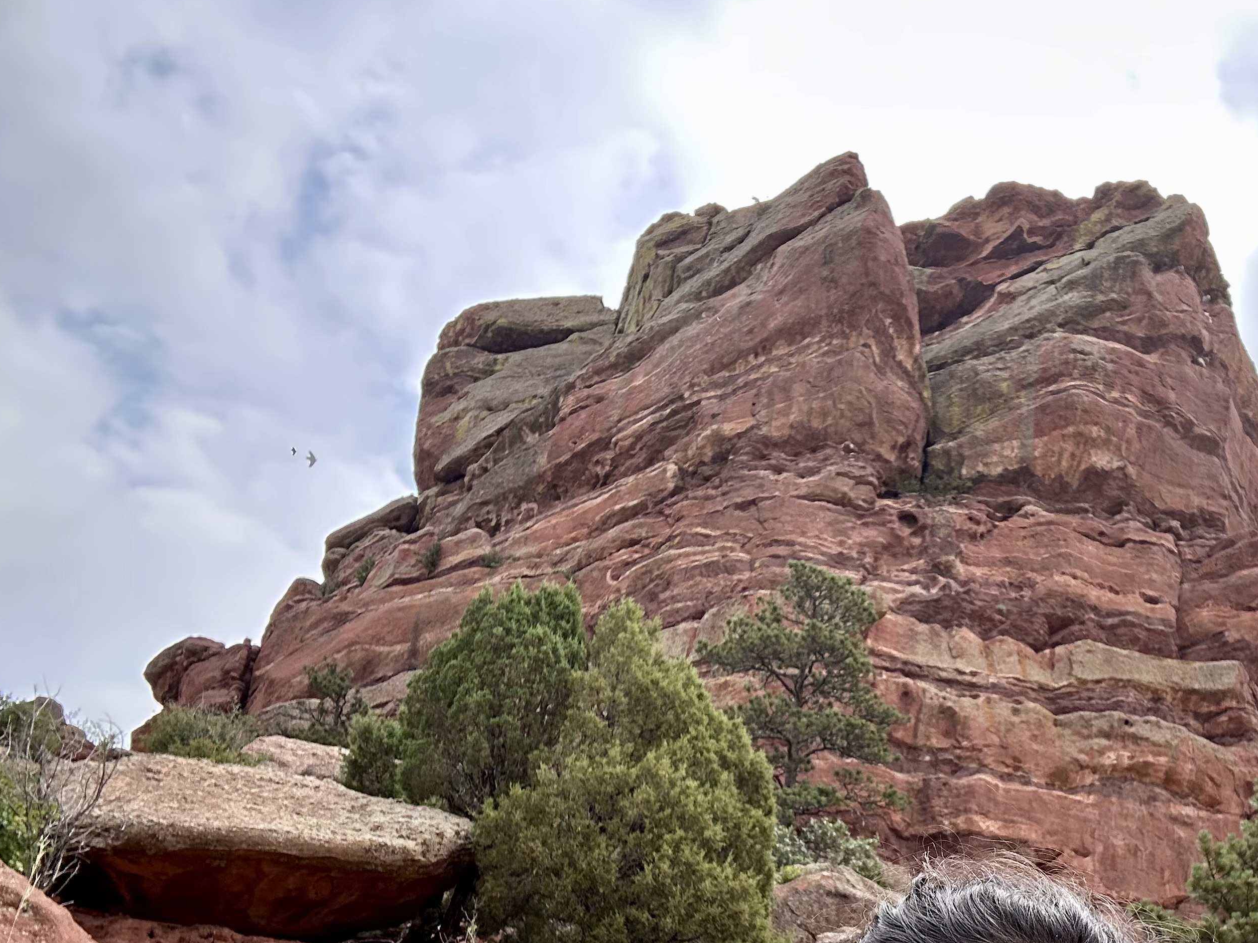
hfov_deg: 49.1
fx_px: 1345
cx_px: 861
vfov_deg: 37.7
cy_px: 703
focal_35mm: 37
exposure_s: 1/600
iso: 25
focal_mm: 2.69
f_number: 1.9
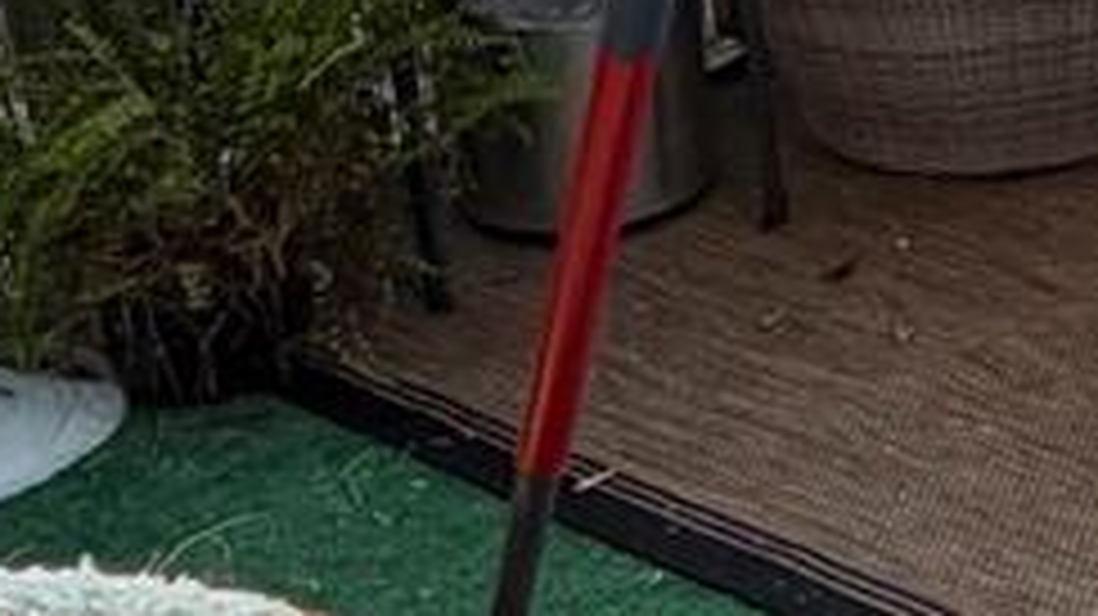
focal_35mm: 96
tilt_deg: -17.2
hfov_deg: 18.6
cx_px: 1814
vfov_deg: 12.3
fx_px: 2794
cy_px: -99
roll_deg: +0.1
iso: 125
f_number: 2.2
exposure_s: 1/121
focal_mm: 2.22
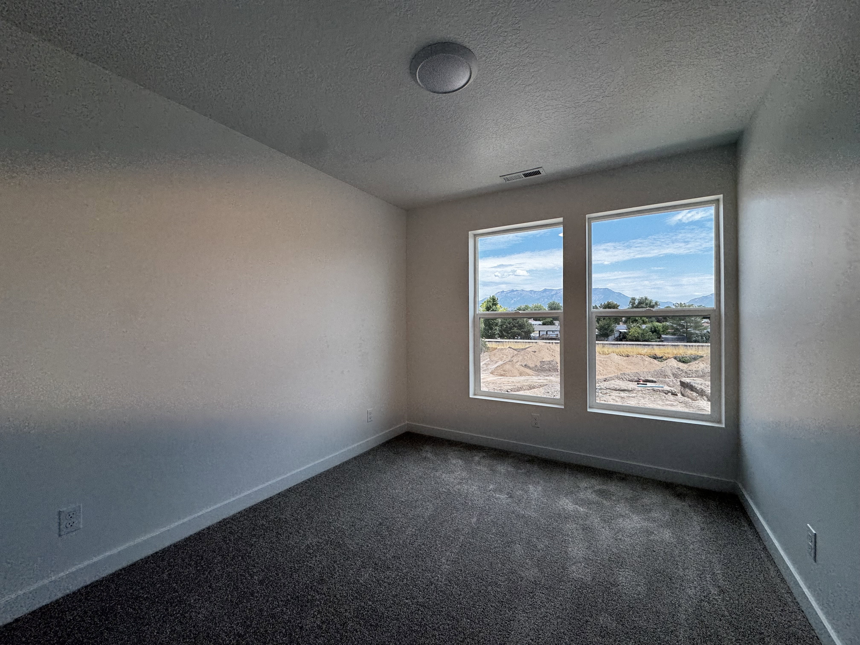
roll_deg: -0.4
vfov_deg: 85.7
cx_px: 430
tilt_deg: -0.5
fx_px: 348
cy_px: 322
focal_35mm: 14
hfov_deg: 102.1
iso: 40
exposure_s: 1/445
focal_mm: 2.22
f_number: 2.2
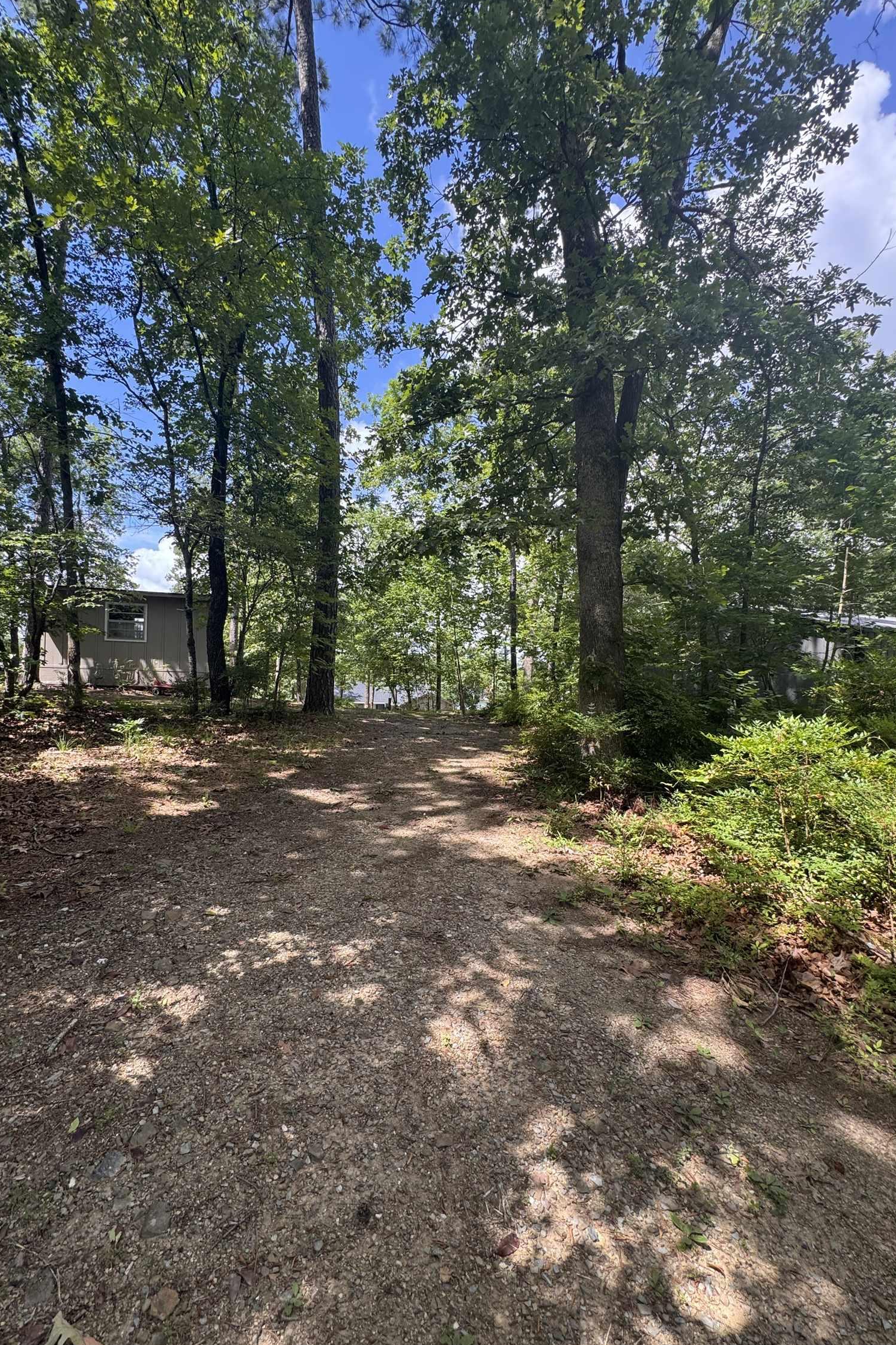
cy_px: 690
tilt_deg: -0.3
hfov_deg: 77.2
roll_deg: -0.7
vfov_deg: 100.4
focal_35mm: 15
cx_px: 412
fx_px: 560
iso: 40
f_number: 2.2
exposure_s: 1/295
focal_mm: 2.22
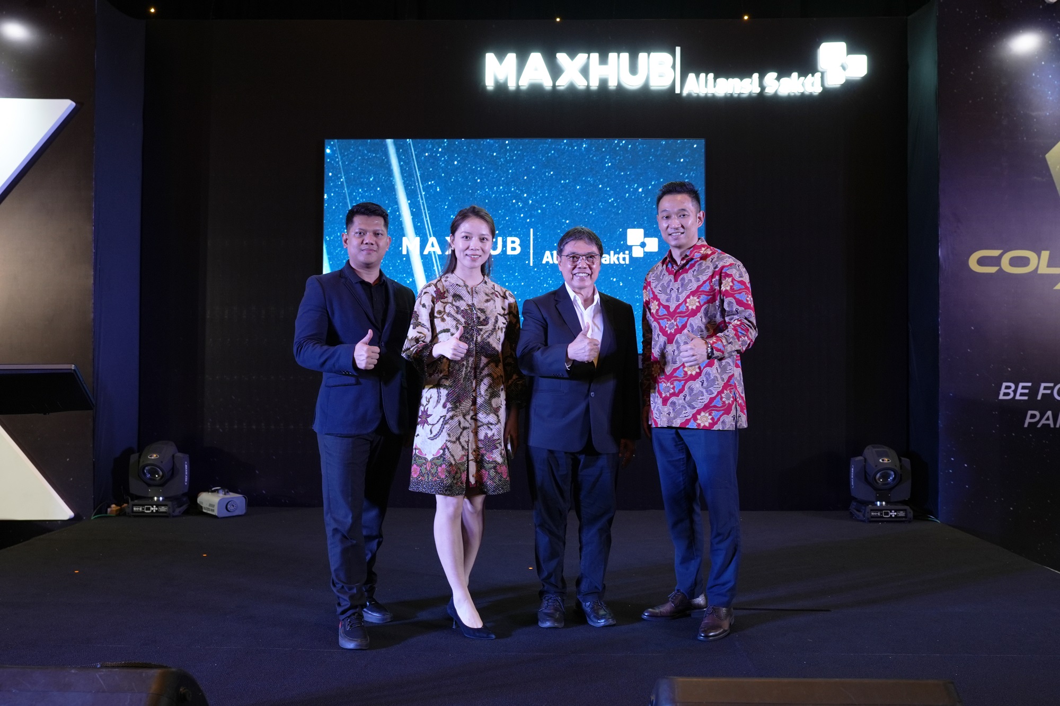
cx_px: 530
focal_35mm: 30
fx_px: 883
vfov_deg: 43.6
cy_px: 353
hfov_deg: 61.9
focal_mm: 20
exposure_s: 1/100
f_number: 2.8
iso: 400
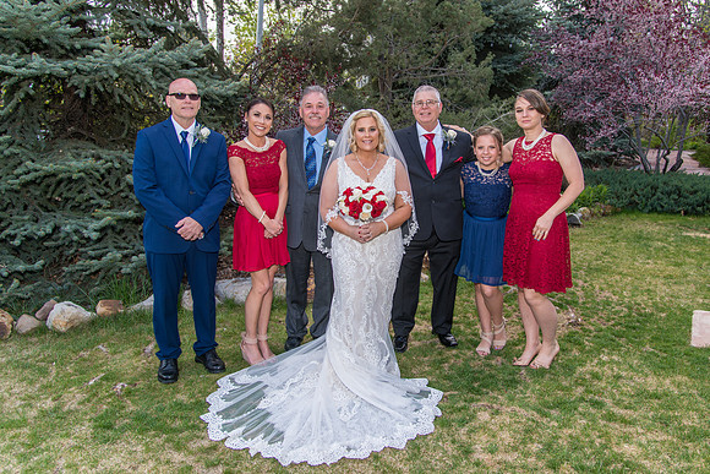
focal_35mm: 27
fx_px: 537
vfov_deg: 47.5
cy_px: 214
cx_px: 388
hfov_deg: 66.8
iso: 160
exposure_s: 1/250
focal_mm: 24
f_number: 4
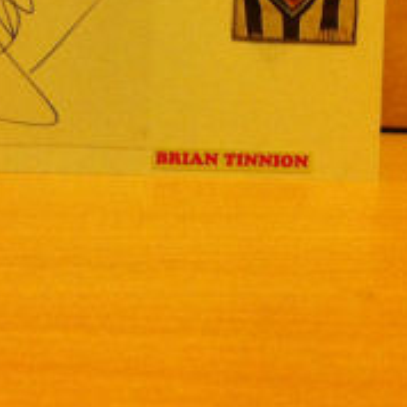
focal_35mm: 87
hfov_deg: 19.8
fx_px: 1157
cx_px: 114
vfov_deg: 19.6
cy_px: 49
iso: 250
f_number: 2.8
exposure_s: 1/17
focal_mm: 3.85
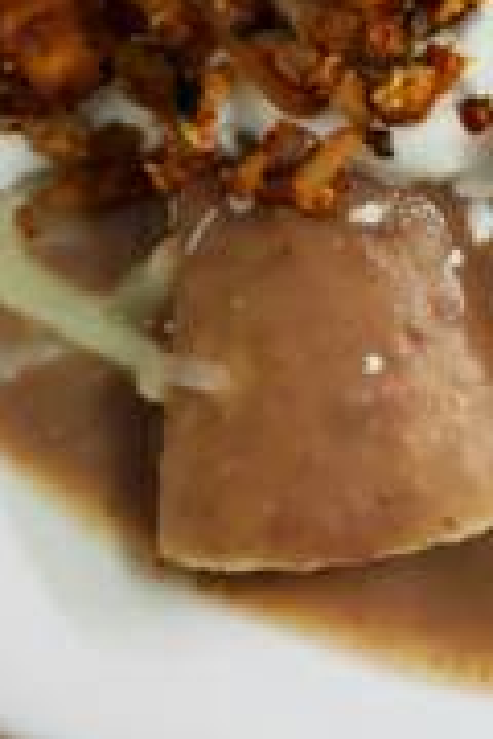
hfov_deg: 14.8
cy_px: -25
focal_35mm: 88
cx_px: 645
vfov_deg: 22.1
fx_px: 1808
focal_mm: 4.3
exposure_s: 1/60
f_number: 1.5
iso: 250
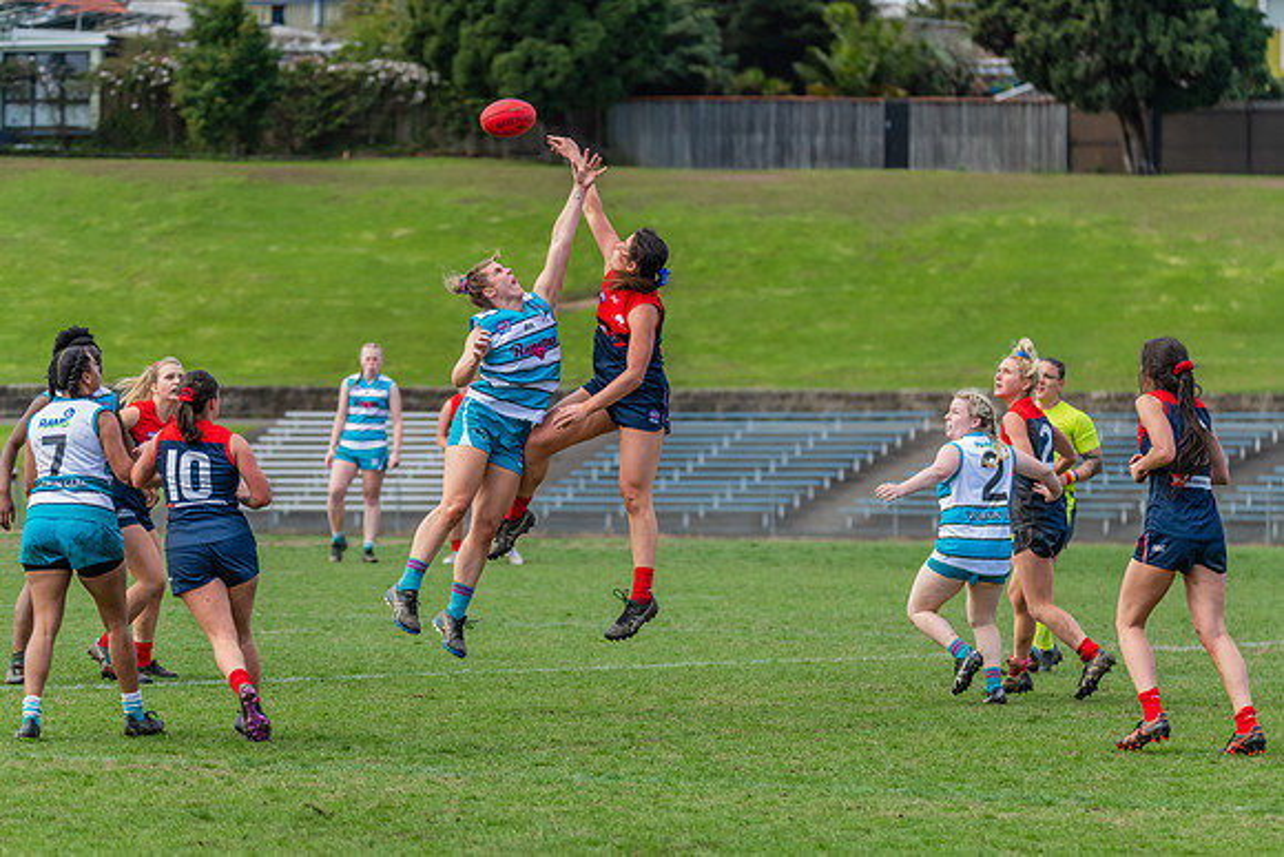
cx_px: 642
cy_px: 428
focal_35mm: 222
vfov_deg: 6.2
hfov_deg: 9.3
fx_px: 7934
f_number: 5.3
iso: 800
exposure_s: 1/1600
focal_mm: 220
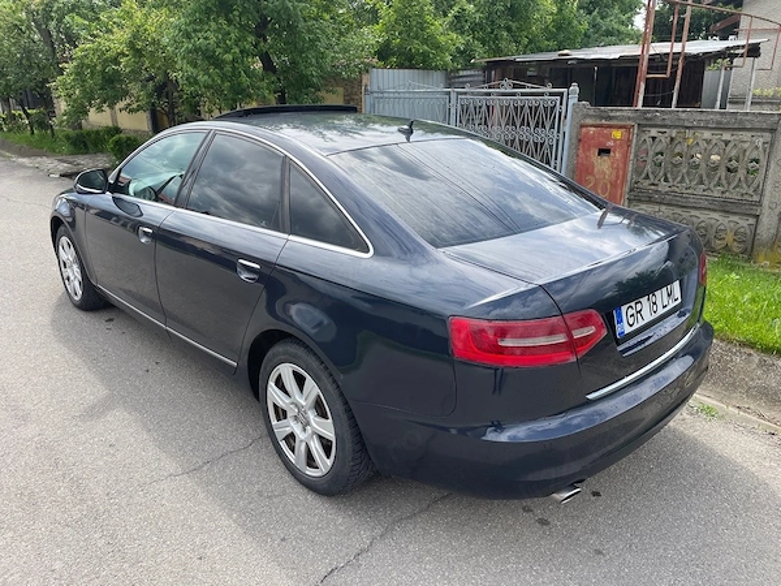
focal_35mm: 26
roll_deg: +1.0
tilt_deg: -21.2
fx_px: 587
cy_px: 293
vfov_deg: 53.1
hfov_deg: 67.3
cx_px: 390
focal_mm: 4.2
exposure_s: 1/1289
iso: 32
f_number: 1.6
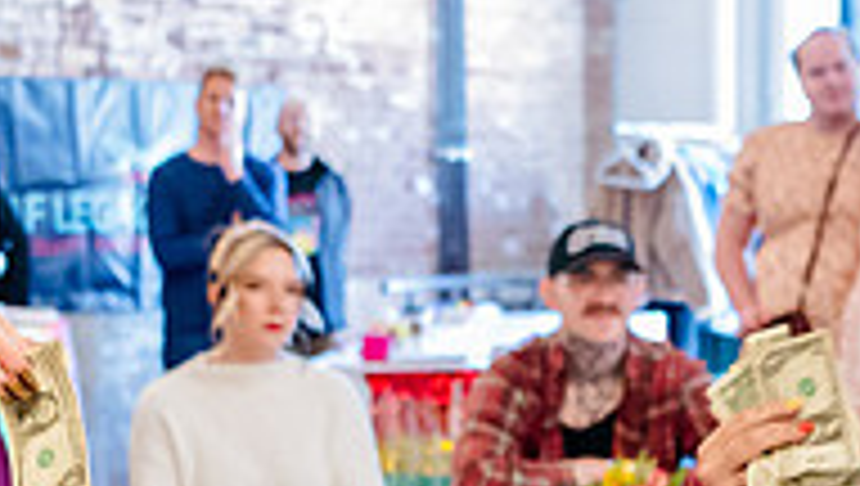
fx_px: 2808
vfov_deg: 9.9
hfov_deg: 17.4
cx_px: 597
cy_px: 380
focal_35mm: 123
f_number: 2.8
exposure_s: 1/80
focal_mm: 30
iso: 6400
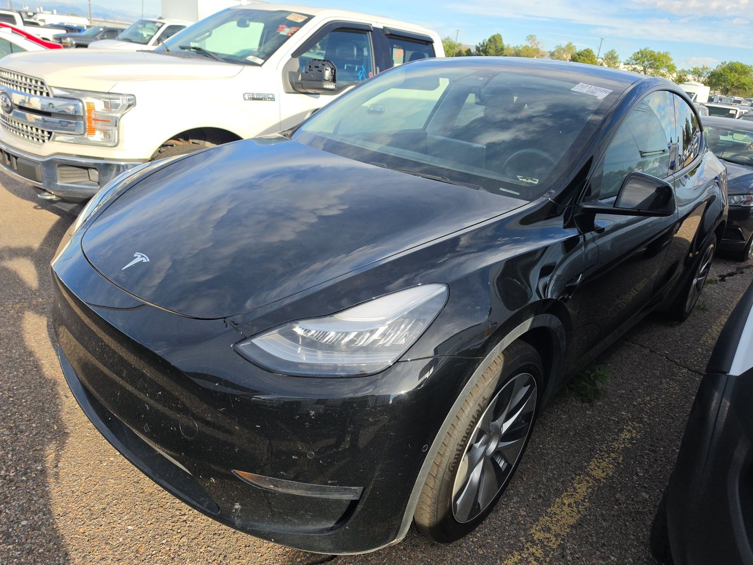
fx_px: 500
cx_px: 376
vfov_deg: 58.9
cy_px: 282
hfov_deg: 73.9
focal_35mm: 23
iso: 63
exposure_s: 1/2858
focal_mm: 6.5
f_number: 1.4
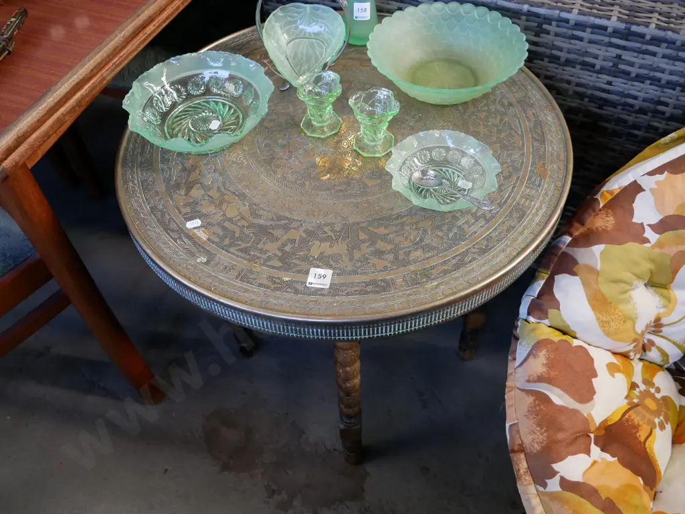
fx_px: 673
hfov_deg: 54.0
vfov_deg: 41.8
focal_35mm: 34
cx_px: 342
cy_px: 257
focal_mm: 17
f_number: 4
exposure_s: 1/60
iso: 800
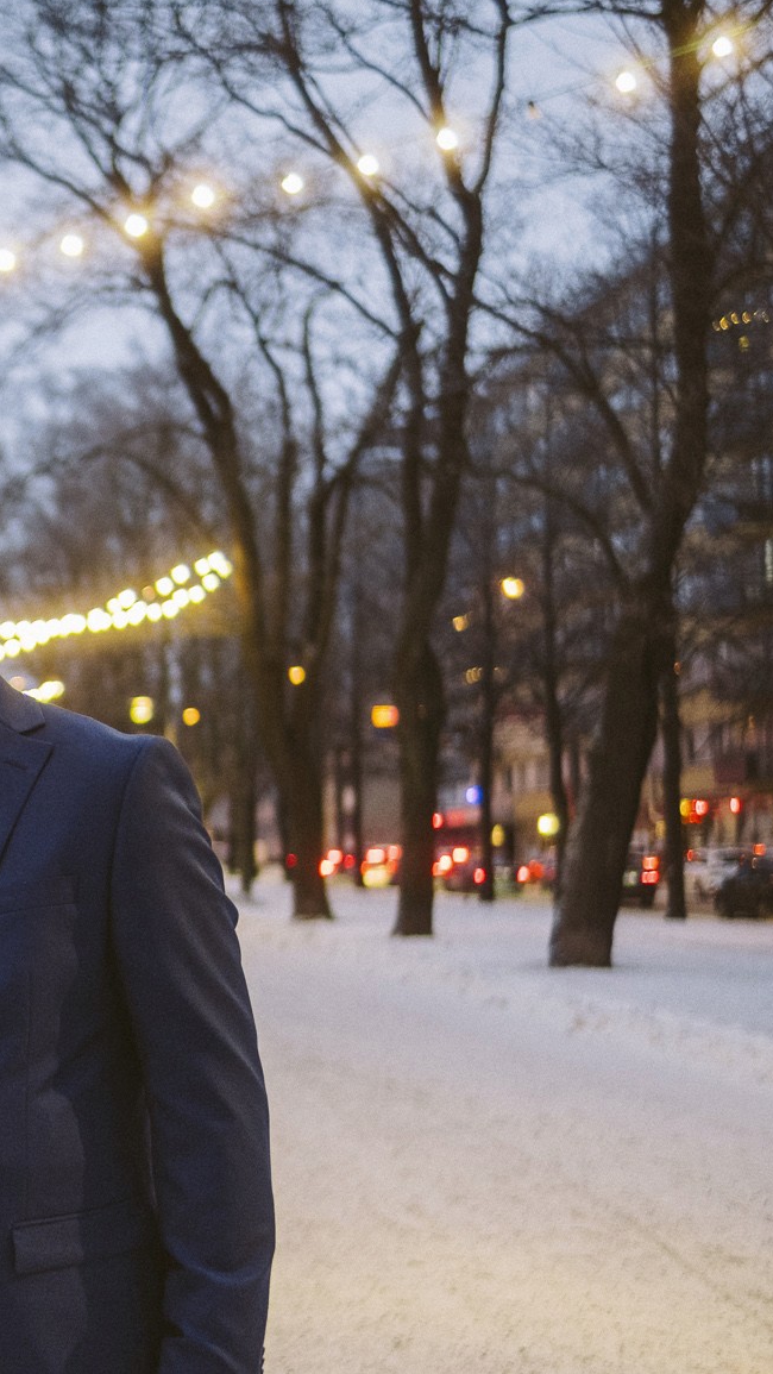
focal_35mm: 65
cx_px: -174
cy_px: 798
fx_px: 2368
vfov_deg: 32.3
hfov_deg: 17.6
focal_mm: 23
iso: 640
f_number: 1.4
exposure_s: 1/125
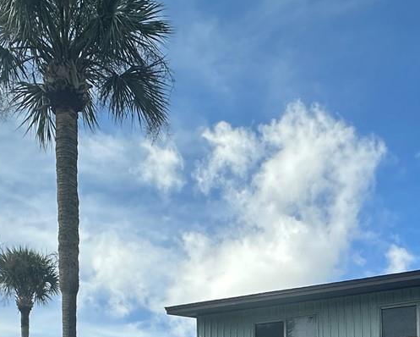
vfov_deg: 28.2
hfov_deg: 41.6
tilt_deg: +2.5
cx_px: 272
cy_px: 438
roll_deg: -0.2
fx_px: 547
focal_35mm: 44
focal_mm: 2.22
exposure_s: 1/1667
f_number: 2.2
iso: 50
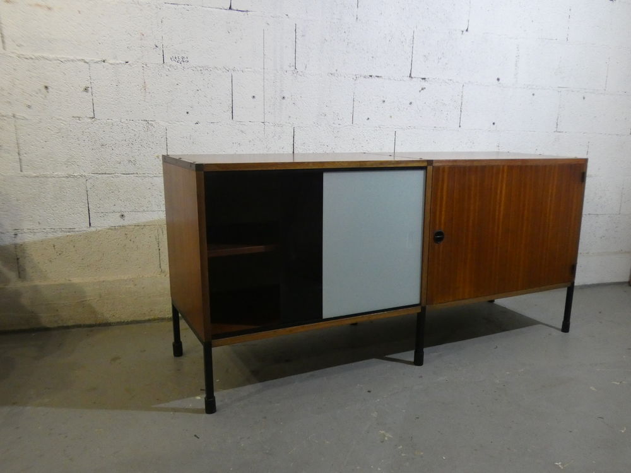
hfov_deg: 60.0
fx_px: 547
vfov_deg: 46.8
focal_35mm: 30
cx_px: 316
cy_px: 236
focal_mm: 5.3
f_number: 3.3
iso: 1000
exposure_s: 1/80
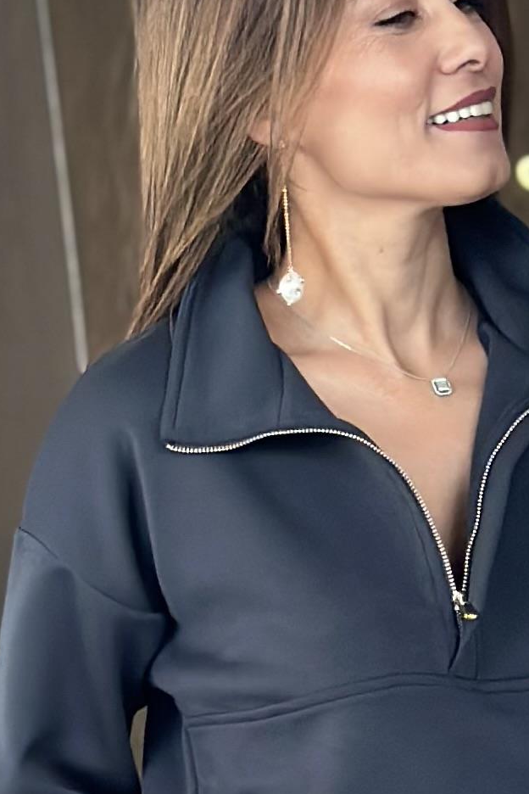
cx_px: 544
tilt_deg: -17.3
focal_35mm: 215
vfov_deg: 9.3
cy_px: 1185
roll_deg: +5.1
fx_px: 4739
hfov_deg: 6.4
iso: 320
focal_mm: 6.86
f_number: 1.78
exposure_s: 1/60
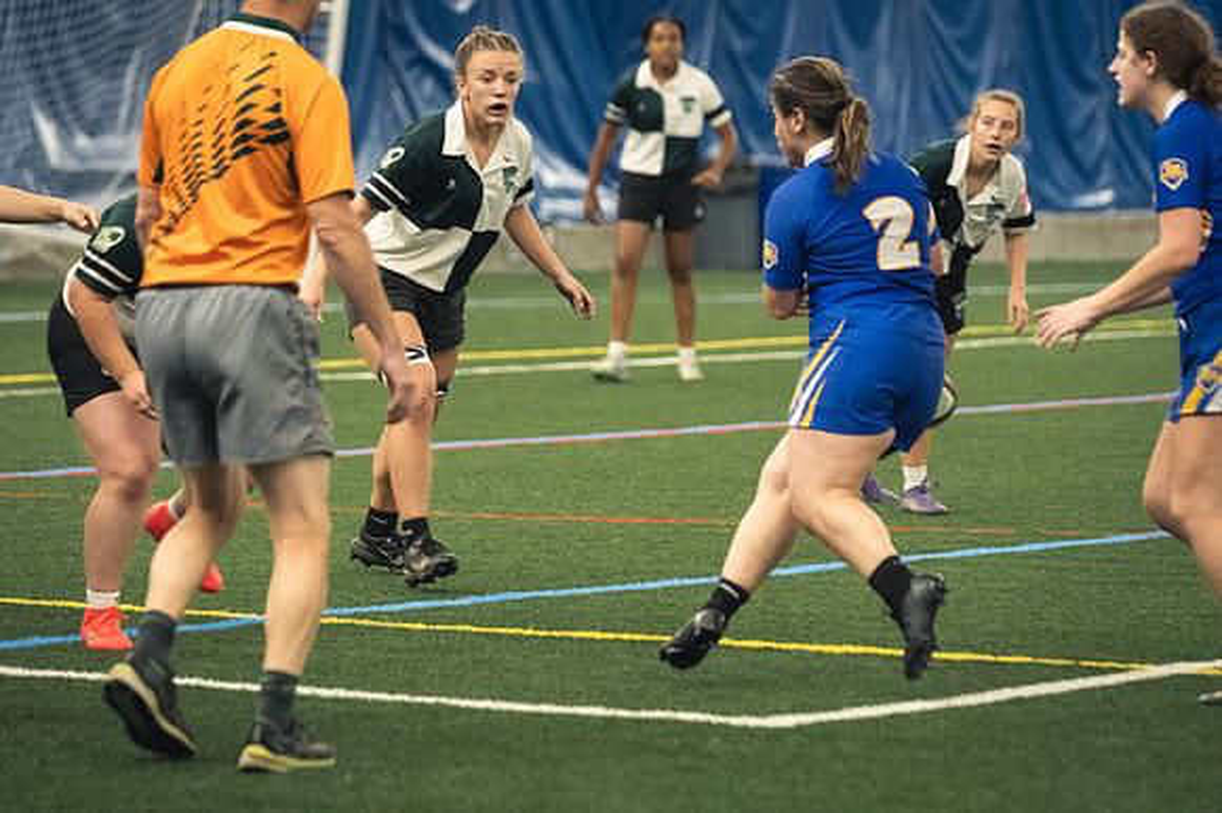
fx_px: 7633
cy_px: 406
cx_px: 611
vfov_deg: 6.1
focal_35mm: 225
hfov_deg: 9.2
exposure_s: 1/500
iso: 7200
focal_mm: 150
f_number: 2.8
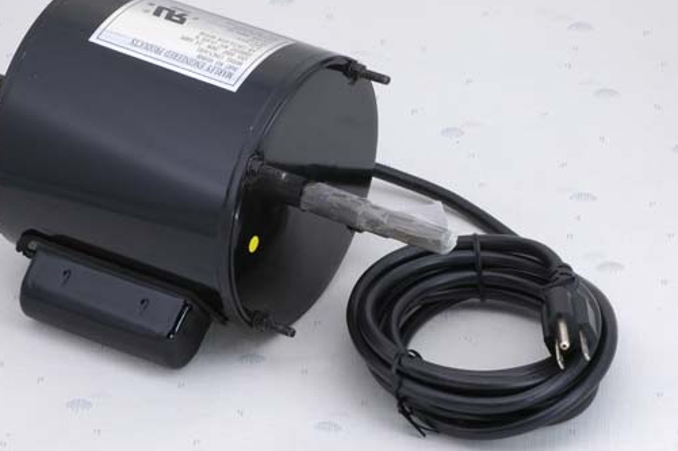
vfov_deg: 6.8
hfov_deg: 10.2
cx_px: 302
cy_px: 190
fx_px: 3782
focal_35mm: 201
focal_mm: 112
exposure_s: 1/125
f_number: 22
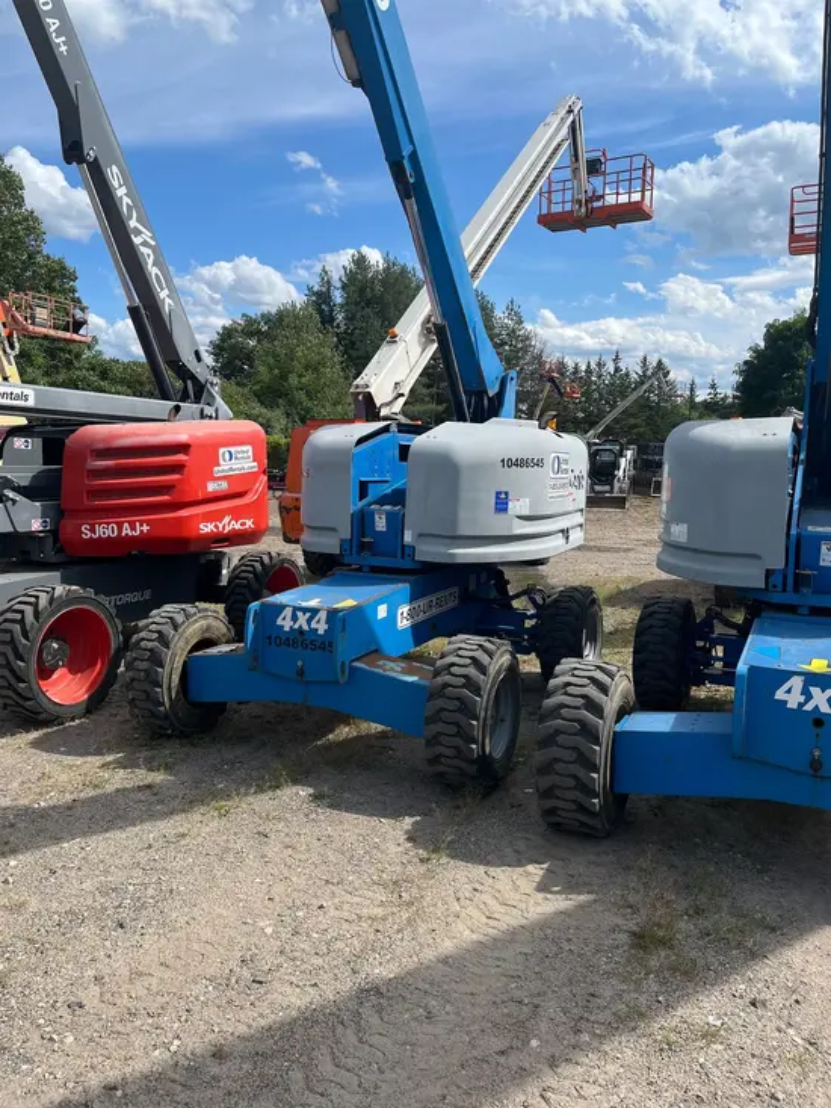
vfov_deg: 67.3
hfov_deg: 53.1
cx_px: 416
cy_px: 554
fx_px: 832
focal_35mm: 26
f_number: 1.6
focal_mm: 5.1
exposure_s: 1/3049
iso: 50
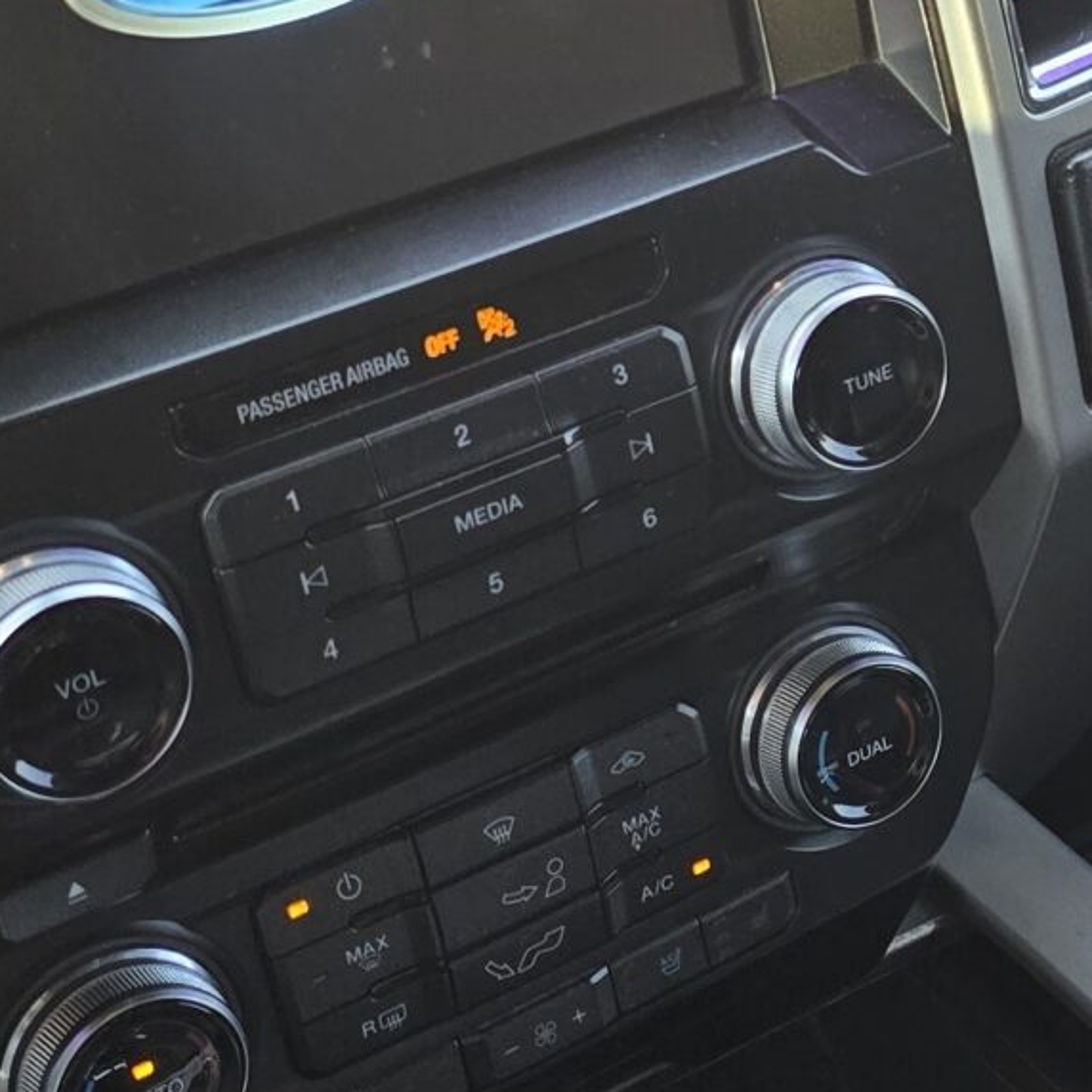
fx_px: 3248
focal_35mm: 91
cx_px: 1397
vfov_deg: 18.9
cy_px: 225
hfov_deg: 17.9
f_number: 1.7
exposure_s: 1/120
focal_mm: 6.3
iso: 100
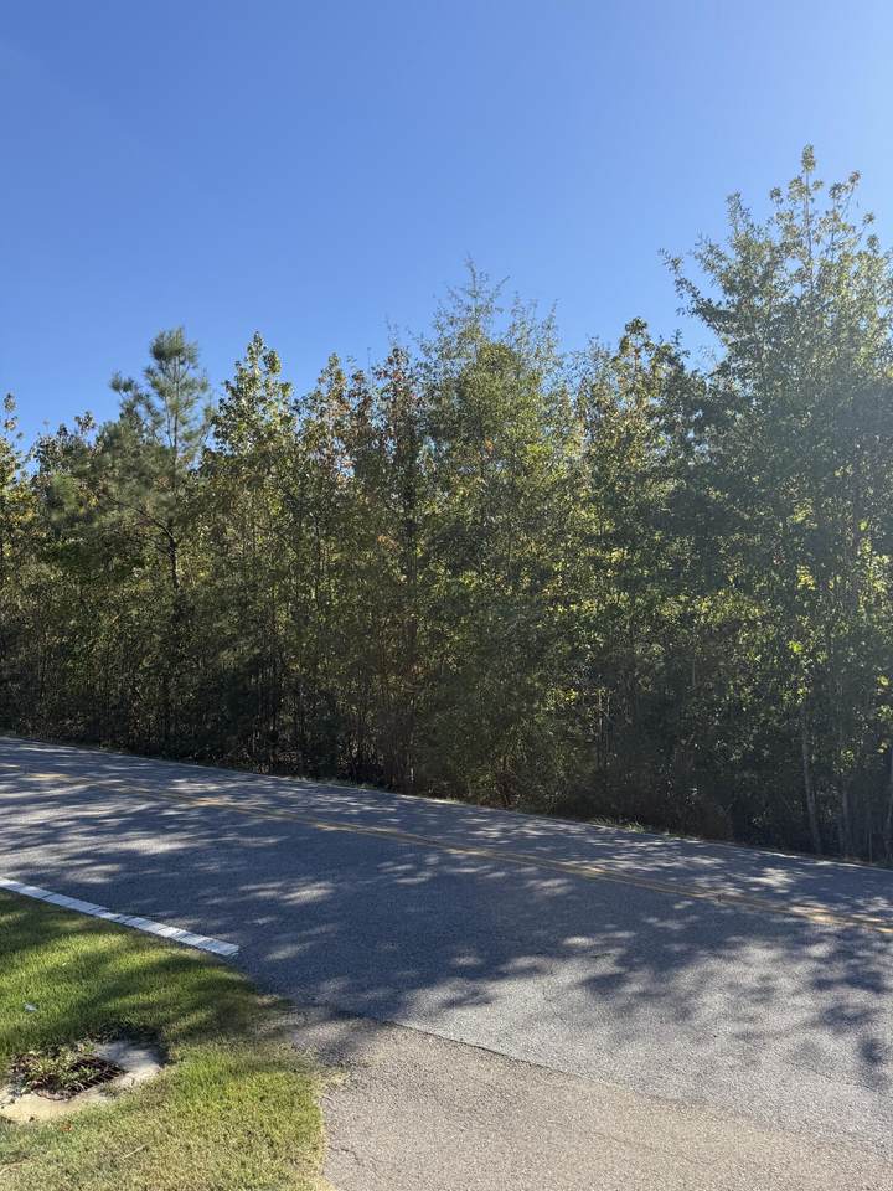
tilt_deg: +3.7
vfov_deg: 71.6
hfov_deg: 56.8
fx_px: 826
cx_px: 446
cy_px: 596
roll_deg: -0.5
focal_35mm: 24
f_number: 1.78
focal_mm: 6.76
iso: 80
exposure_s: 1/2611
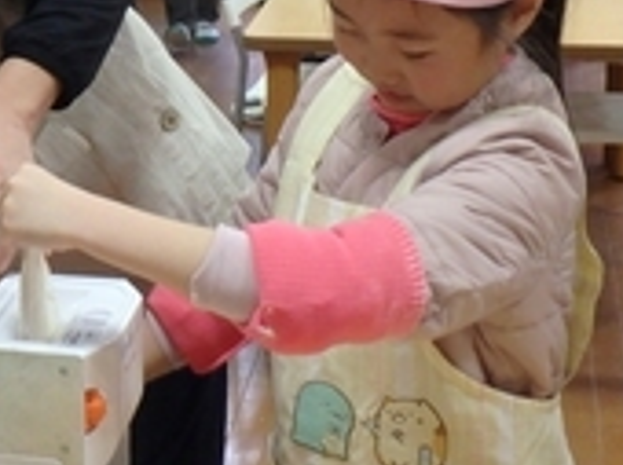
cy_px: 201
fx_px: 1653
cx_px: 4
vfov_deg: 16.0
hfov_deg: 20.7
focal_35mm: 92
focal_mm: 6.9
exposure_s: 1/40
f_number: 5.1
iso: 800
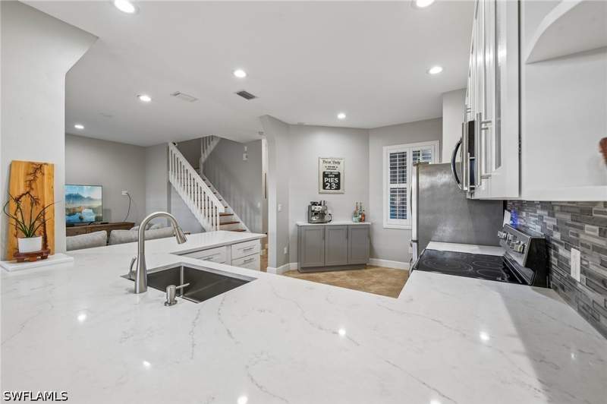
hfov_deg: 104.3
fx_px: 236
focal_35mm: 14
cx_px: 304
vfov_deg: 81.1
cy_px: 202
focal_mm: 14
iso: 400
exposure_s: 1/13
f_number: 8
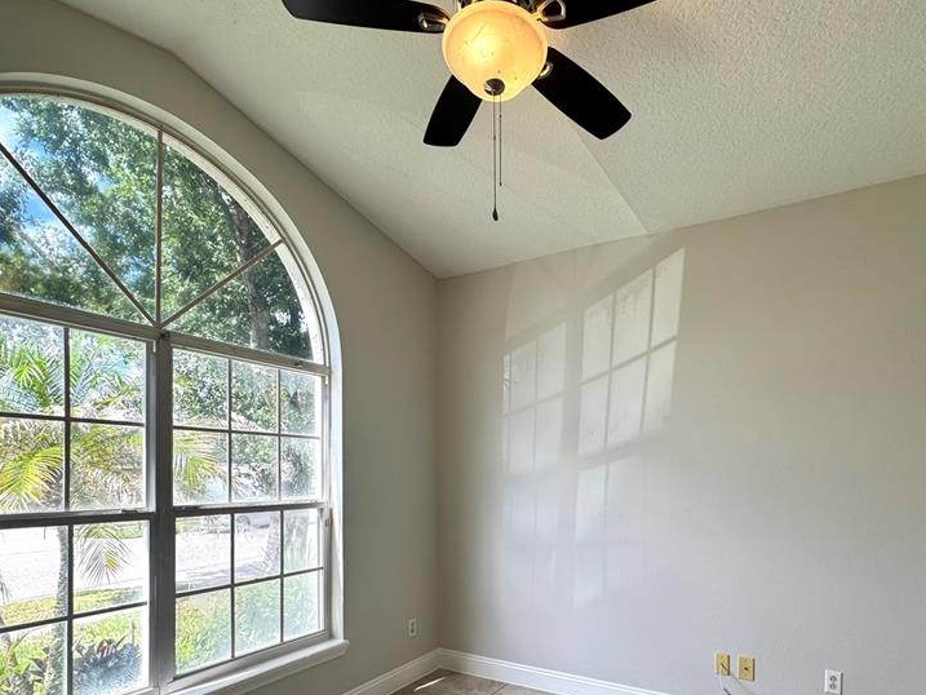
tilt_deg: -0.7
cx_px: 515
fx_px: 535
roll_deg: +0.2
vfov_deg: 64.0
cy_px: 473
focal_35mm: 20
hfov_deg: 81.4
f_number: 2.2
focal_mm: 2.22
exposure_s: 1/211
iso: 40
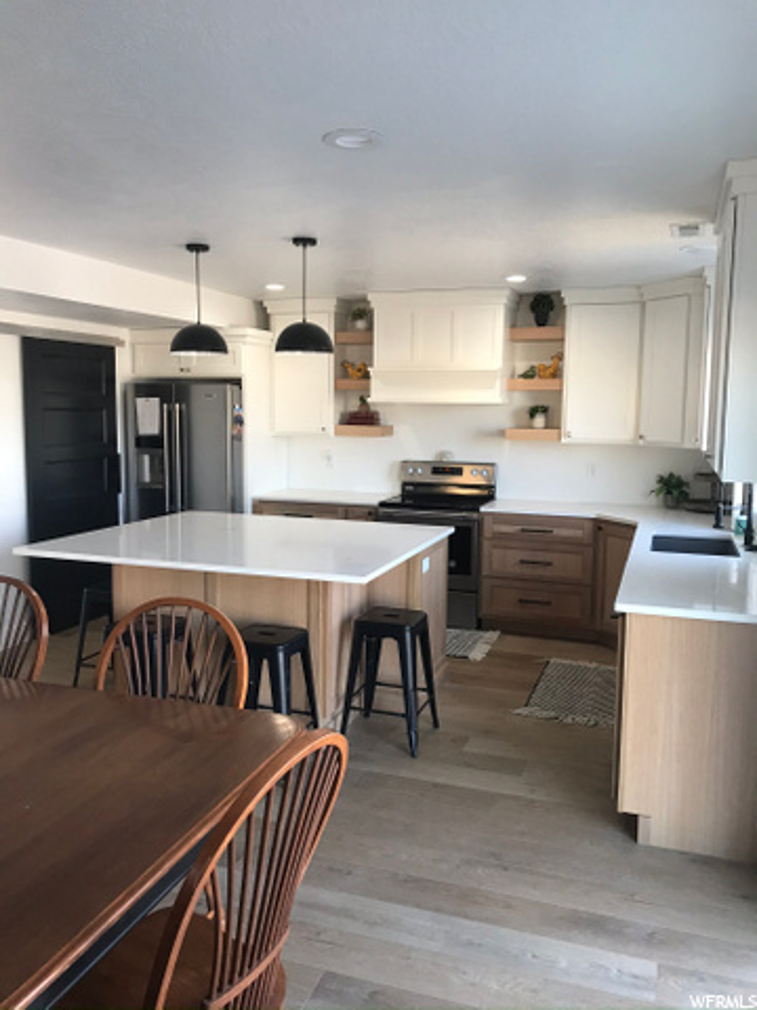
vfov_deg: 63.4
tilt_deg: -5.9
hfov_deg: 49.7
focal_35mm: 28
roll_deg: +0.2
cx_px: 378
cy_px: 505
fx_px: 816
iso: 25
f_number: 1.8
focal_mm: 3.99
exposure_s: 1/40
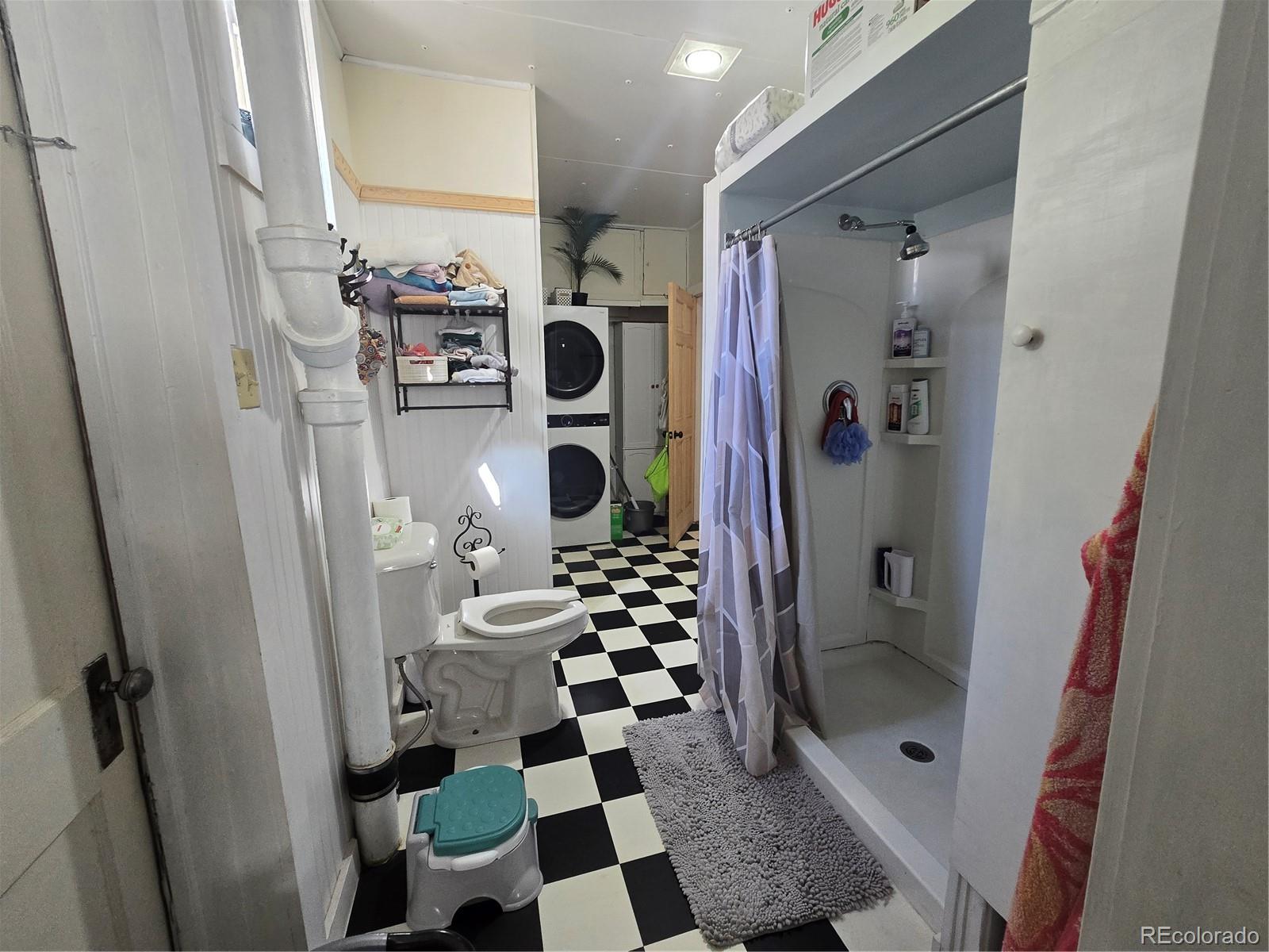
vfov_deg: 89.9
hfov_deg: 106.2
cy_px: 476
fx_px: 477
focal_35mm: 13
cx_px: 634
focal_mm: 2.2
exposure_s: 1/60
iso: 250
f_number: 2.2
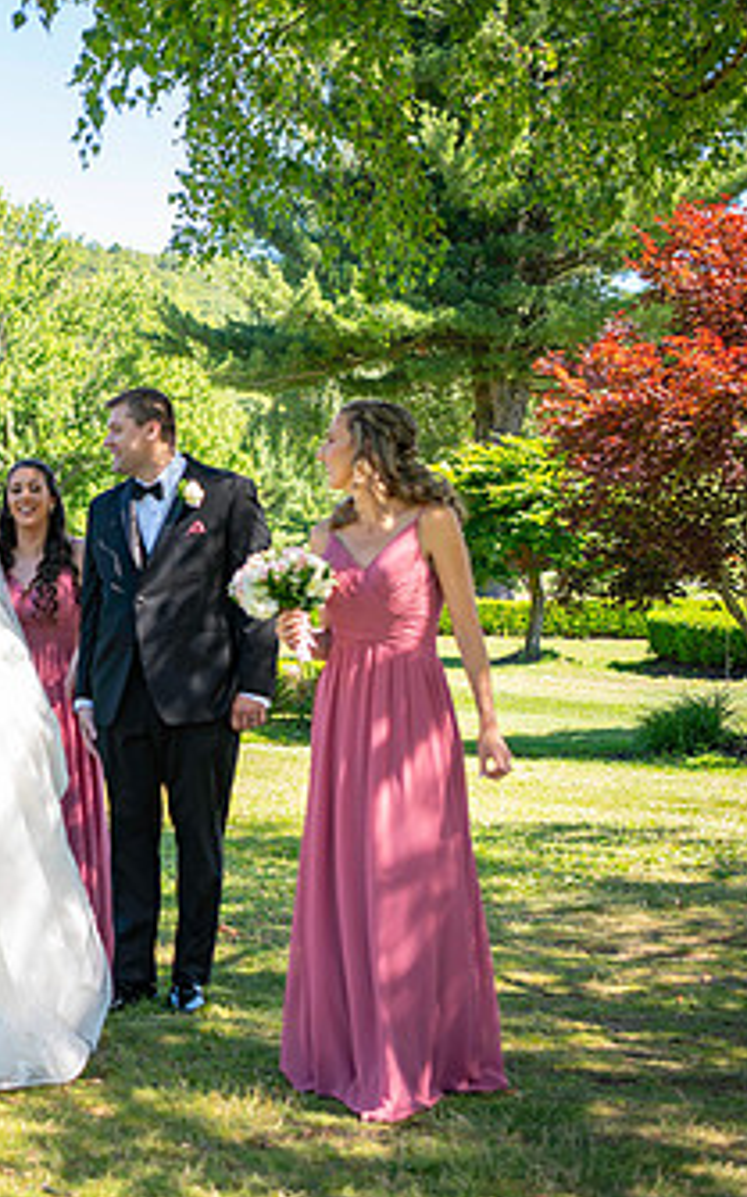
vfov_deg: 30.6
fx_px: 2185
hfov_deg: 18.5
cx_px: -125
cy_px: 607
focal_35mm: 67
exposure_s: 1/250
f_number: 3.2
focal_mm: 38
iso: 100
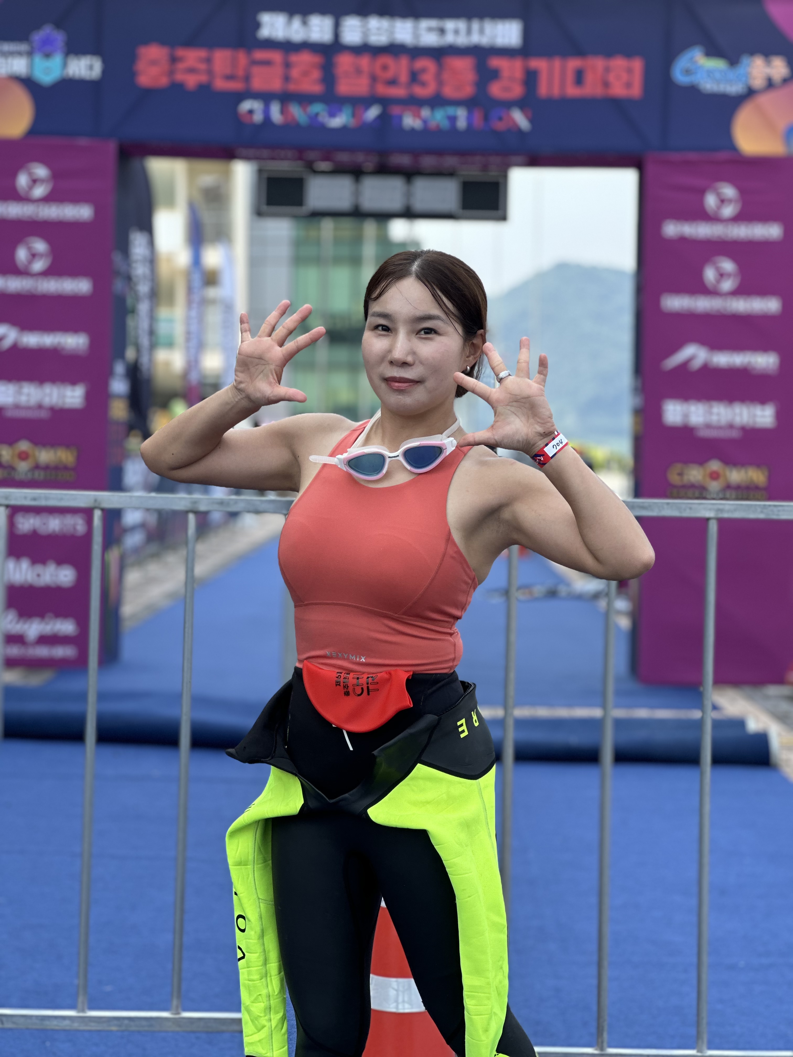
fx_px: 2352
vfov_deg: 25.3
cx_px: 396
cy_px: 528
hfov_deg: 19.1
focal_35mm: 77
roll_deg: -0.2
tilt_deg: -0.3
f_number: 2.8
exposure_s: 1/213
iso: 25
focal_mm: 9
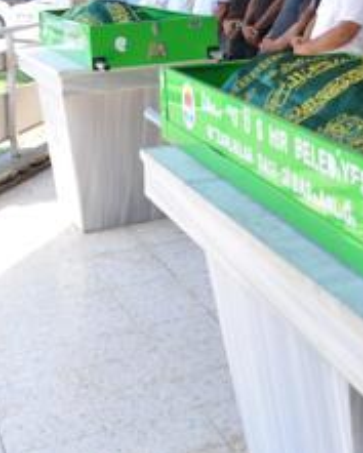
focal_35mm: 73
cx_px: 488
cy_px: 49
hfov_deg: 19.2
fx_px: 980
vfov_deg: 25.3
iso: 1600
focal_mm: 28
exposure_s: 1/800
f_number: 5.6
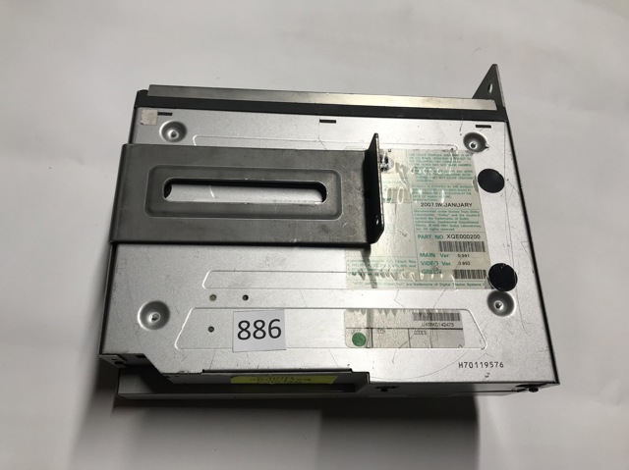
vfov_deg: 49.7
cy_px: 235
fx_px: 508
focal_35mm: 28
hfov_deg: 63.5
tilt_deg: -63.4
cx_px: 314
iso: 25
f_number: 1.8
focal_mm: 3.99
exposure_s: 1/50
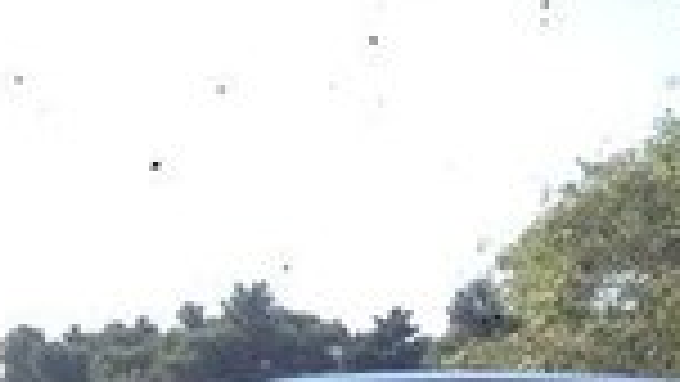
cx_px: 1130
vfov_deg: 7.0
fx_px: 3012
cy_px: 825
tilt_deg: -1.3
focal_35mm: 167
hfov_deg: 12.1
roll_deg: +2.2
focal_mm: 4.28
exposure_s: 1/657
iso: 50
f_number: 2.4
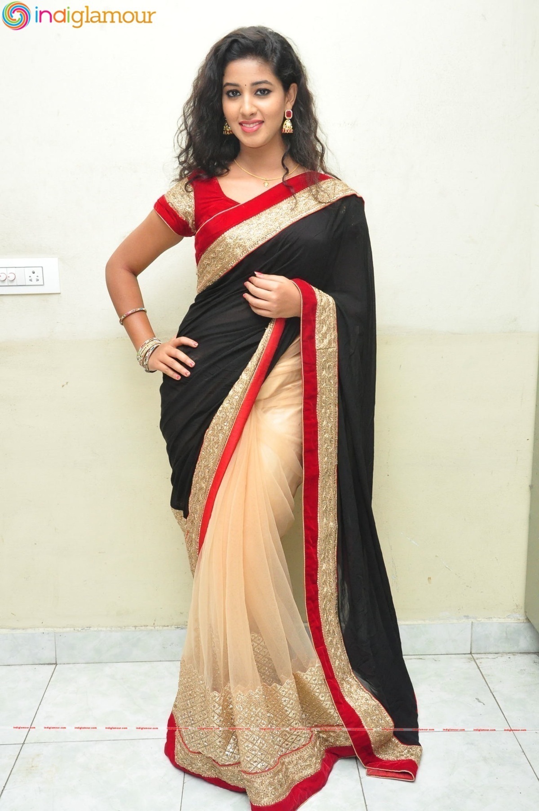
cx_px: 270
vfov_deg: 51.3
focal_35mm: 38
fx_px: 844
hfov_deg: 35.4
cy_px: 406
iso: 1600
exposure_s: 1/125
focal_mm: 25
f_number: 6.3
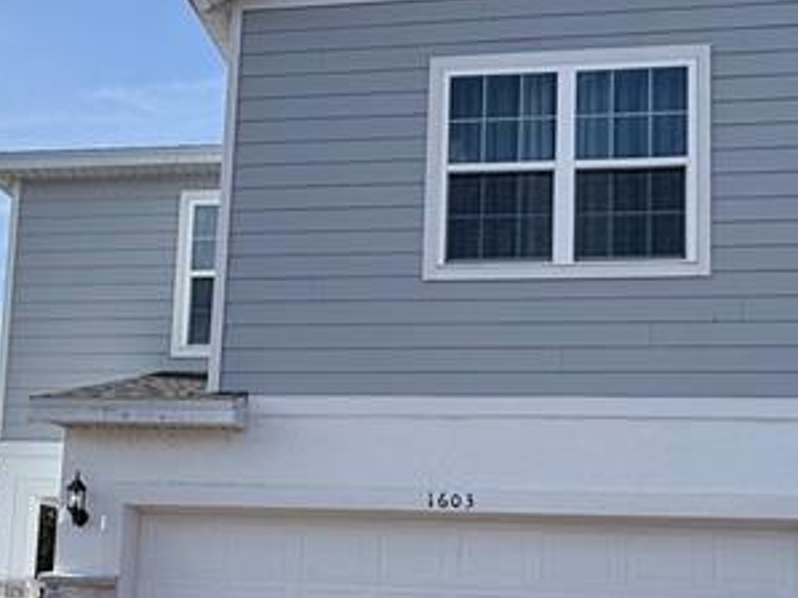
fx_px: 1106
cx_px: 371
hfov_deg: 39.7
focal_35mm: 48
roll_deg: -3.2
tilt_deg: +8.7
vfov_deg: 29.6
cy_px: 473
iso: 50
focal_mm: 2.22
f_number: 2.2
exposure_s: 1/2320
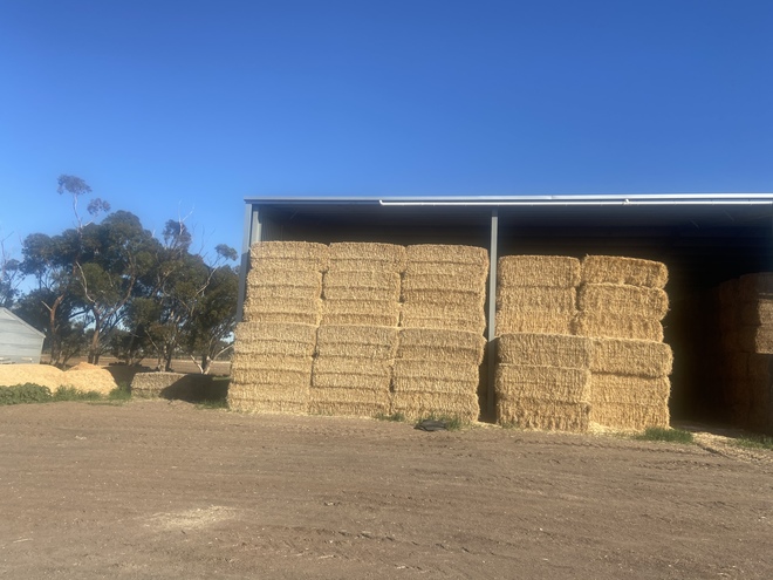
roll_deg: -3.5
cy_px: 290
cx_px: 386
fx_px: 581
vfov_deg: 53.1
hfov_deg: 67.3
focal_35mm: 26
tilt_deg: +8.8
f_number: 1.8
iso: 32
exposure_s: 1/2183
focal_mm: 4.25
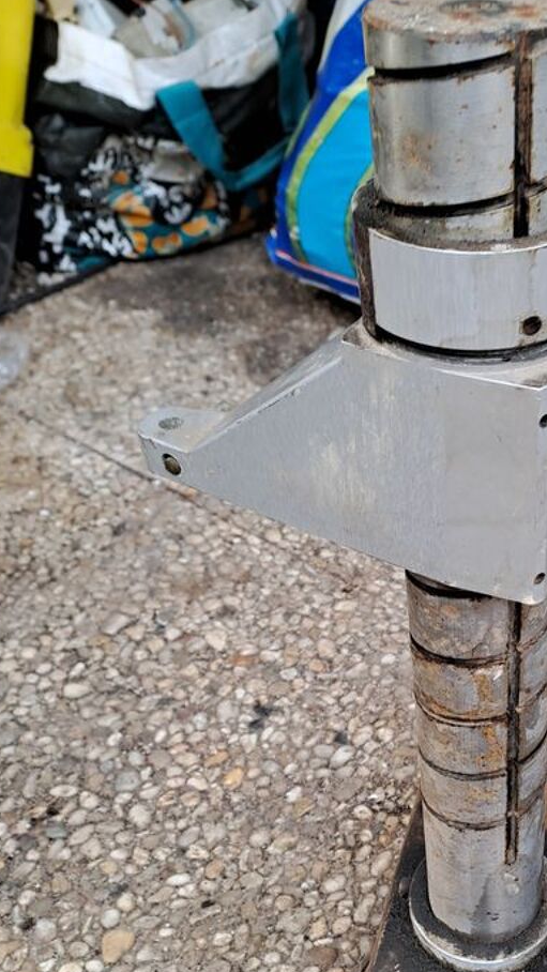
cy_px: 635
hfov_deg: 28.5
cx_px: 502
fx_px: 1031
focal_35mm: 40
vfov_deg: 49.7
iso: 40
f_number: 1.8
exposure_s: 1/50
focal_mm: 4.65
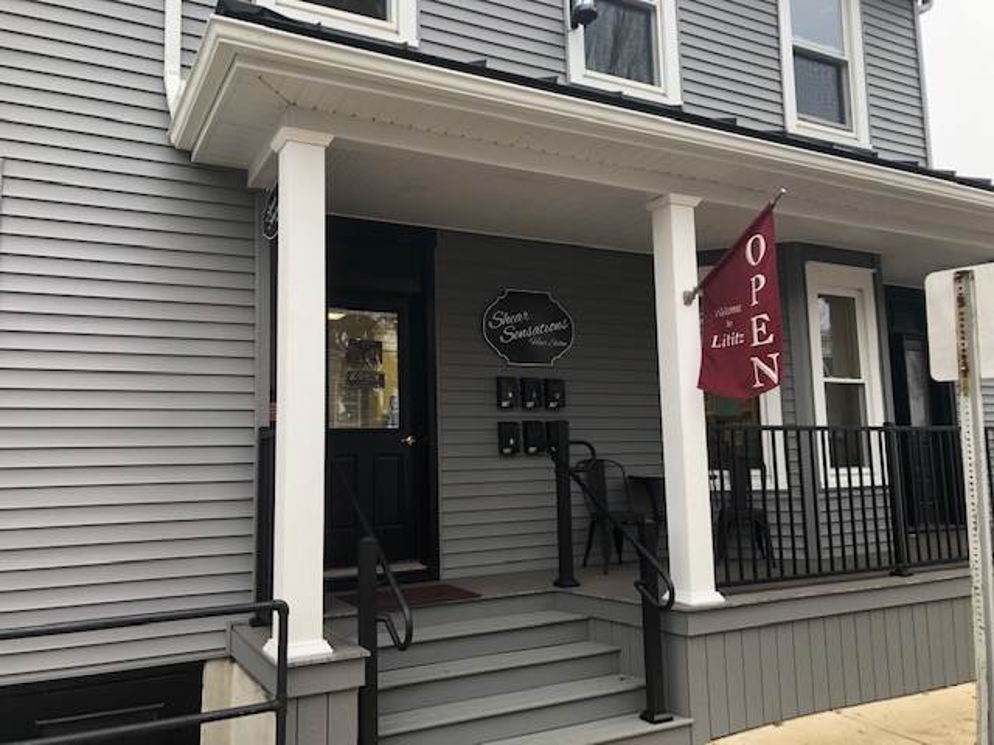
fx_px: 804
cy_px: 372
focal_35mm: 28
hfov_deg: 63.4
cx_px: 497
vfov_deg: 49.7
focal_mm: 3.99
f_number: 1.8
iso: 50
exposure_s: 1/120
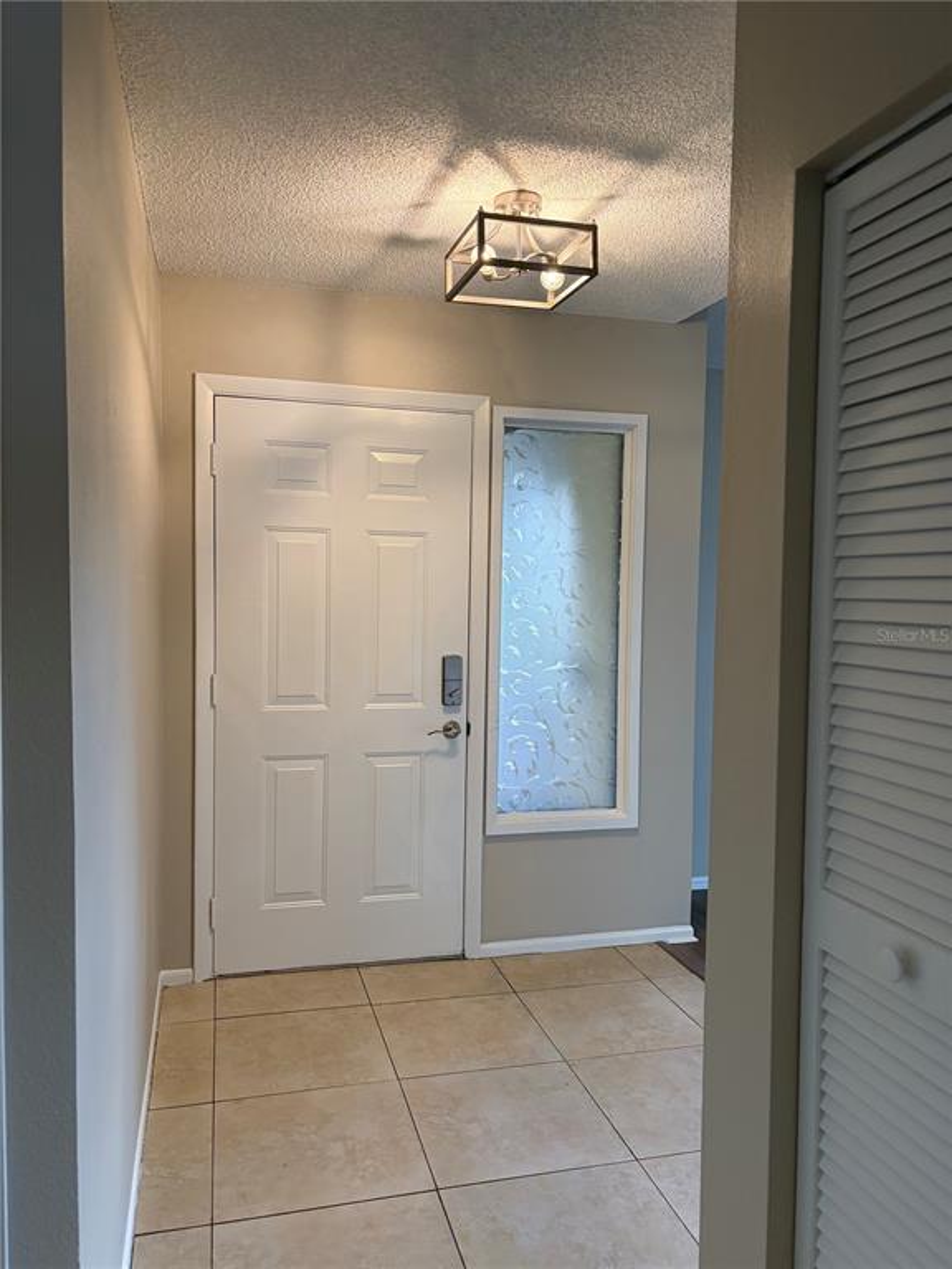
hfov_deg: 53.1
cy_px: 634
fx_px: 953
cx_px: 476
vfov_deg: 67.3
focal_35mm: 26
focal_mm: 5.96
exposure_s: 1/120
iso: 125
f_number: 1.6
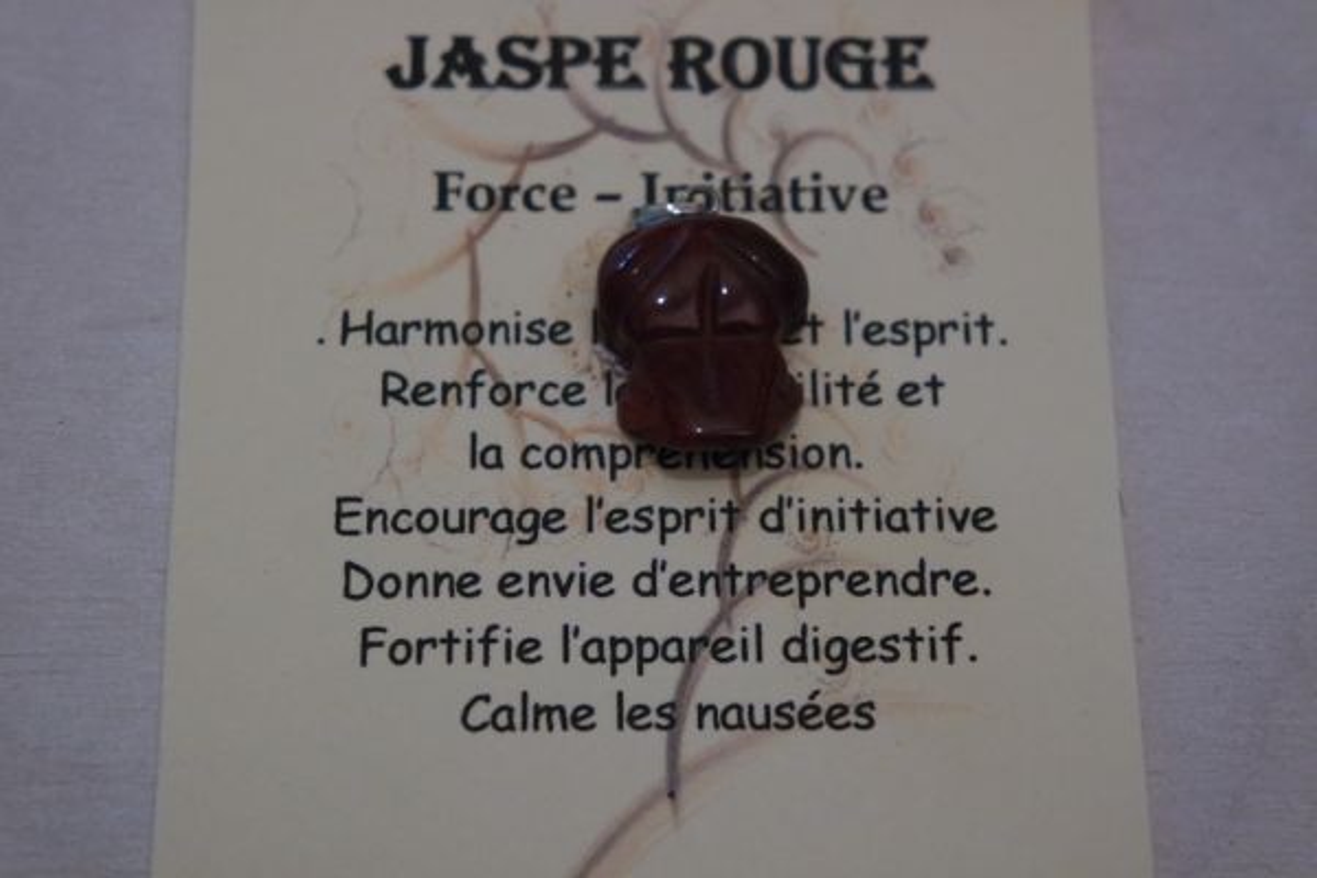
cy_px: 439
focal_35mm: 77
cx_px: 658
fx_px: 2817
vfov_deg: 17.7
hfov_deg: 26.3
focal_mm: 50
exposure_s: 1/60
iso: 3200
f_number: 5.6
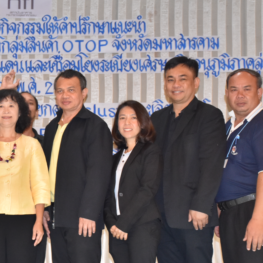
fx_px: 1023
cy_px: 163
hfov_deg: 14.4
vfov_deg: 14.6
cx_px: -2
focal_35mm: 119
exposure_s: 1/60
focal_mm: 40
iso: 1250
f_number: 5.6
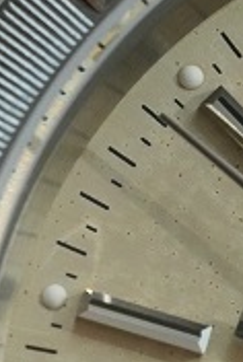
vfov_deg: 4.9
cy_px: 353
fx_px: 4215
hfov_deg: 3.3
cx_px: 395
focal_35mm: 418
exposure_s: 1/250
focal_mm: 105
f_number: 9
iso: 6400
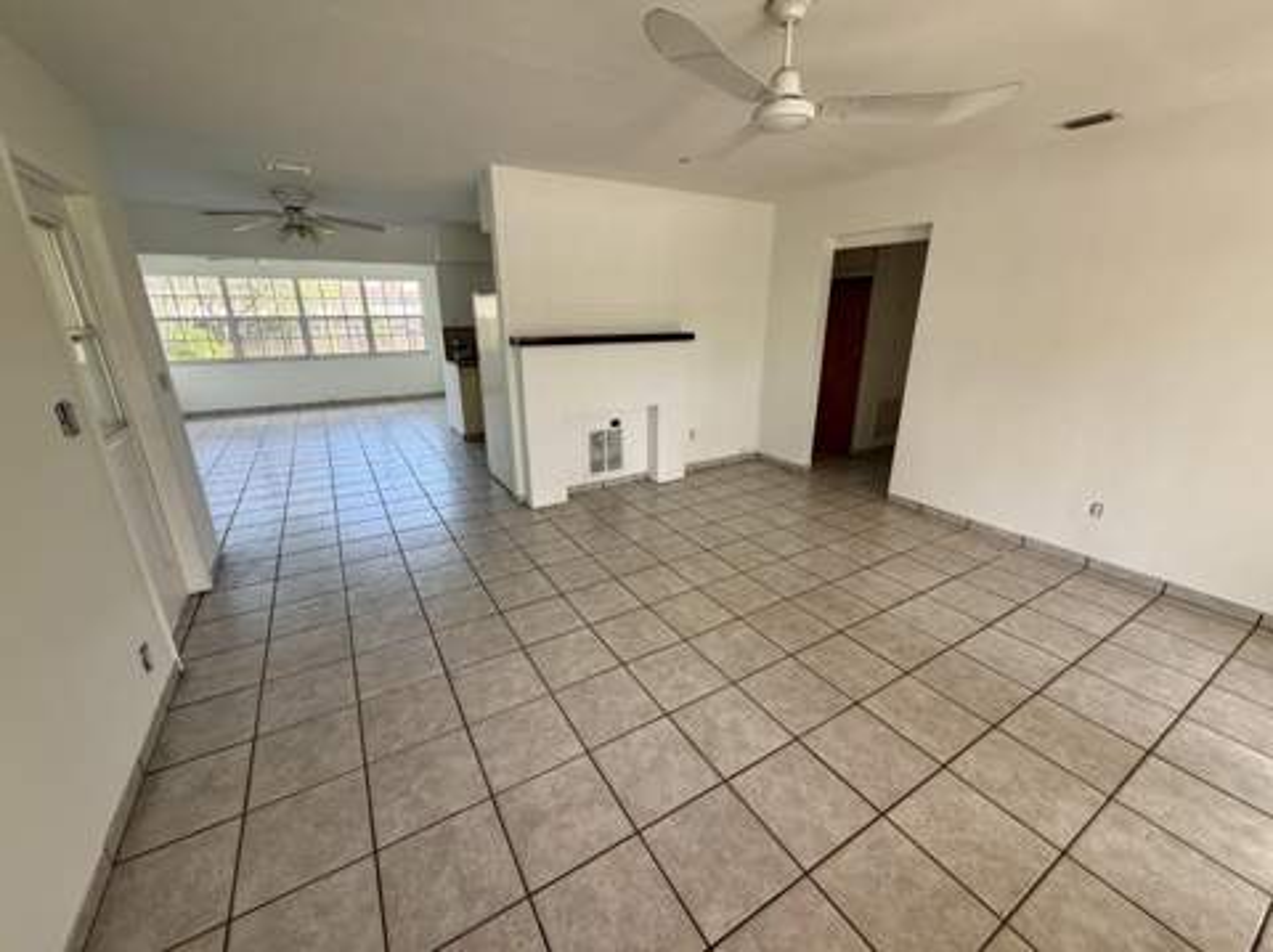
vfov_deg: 85.6
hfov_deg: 102.1
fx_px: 514
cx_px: 636
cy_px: 476
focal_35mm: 14
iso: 200
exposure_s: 1/121
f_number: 2.2
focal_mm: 2.22
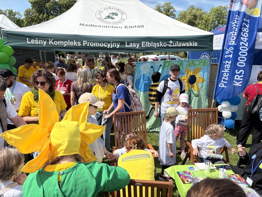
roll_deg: +0.2
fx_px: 197
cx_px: 131
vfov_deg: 53.1
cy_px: 98
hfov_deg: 67.3
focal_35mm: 26
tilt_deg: -13.2
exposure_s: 1/3279
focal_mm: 5.96
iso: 50
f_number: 1.6
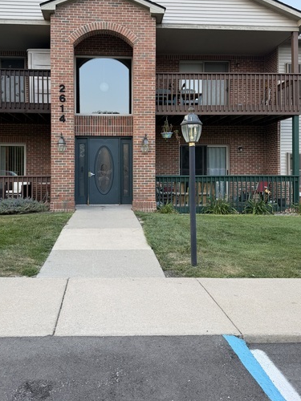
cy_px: 166
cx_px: 126
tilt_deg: +1.8
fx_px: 371
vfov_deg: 56.5
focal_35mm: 32
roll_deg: +0.2
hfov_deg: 44.0
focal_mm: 6.76
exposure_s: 1/211
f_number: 1.78
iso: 80
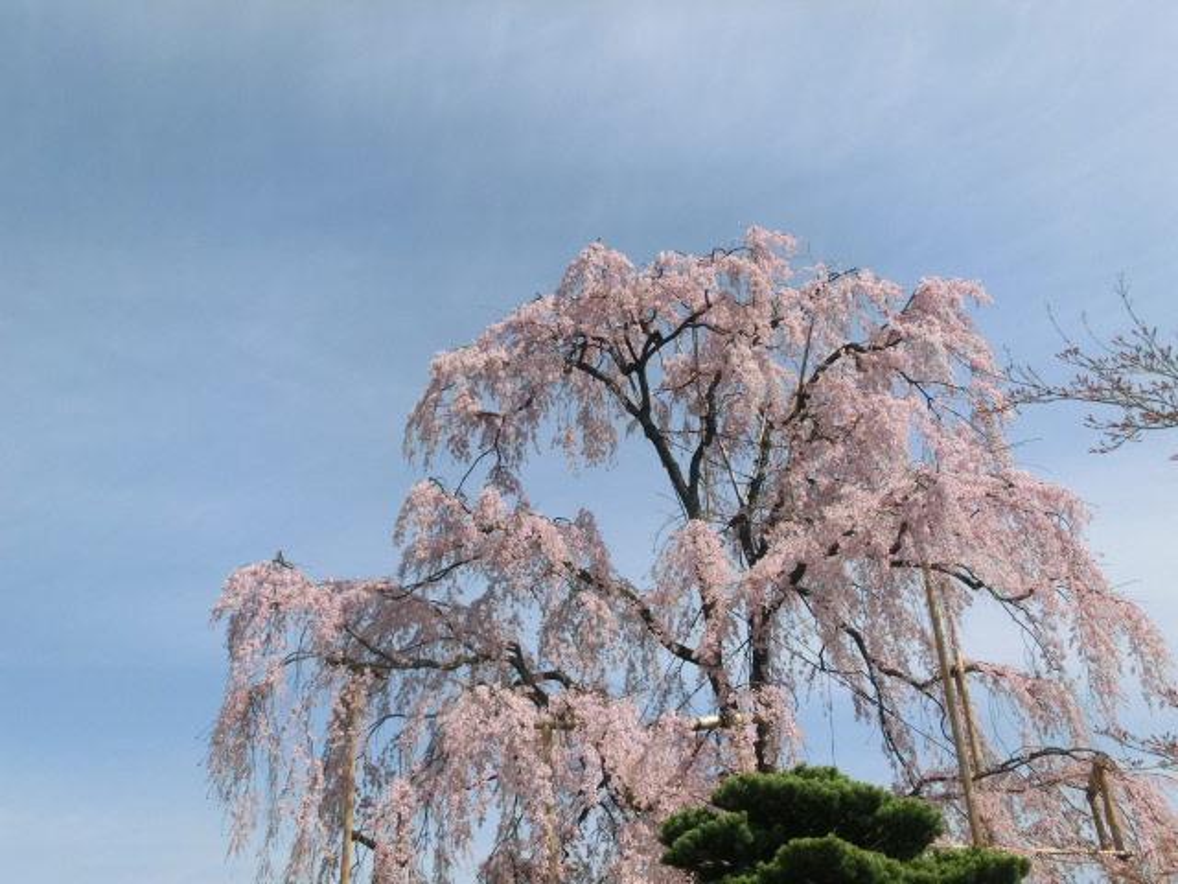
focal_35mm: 44
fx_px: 1497
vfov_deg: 32.9
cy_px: 442
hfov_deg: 42.9
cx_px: 589
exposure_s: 1/1000
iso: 80
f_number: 4.2
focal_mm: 7.87
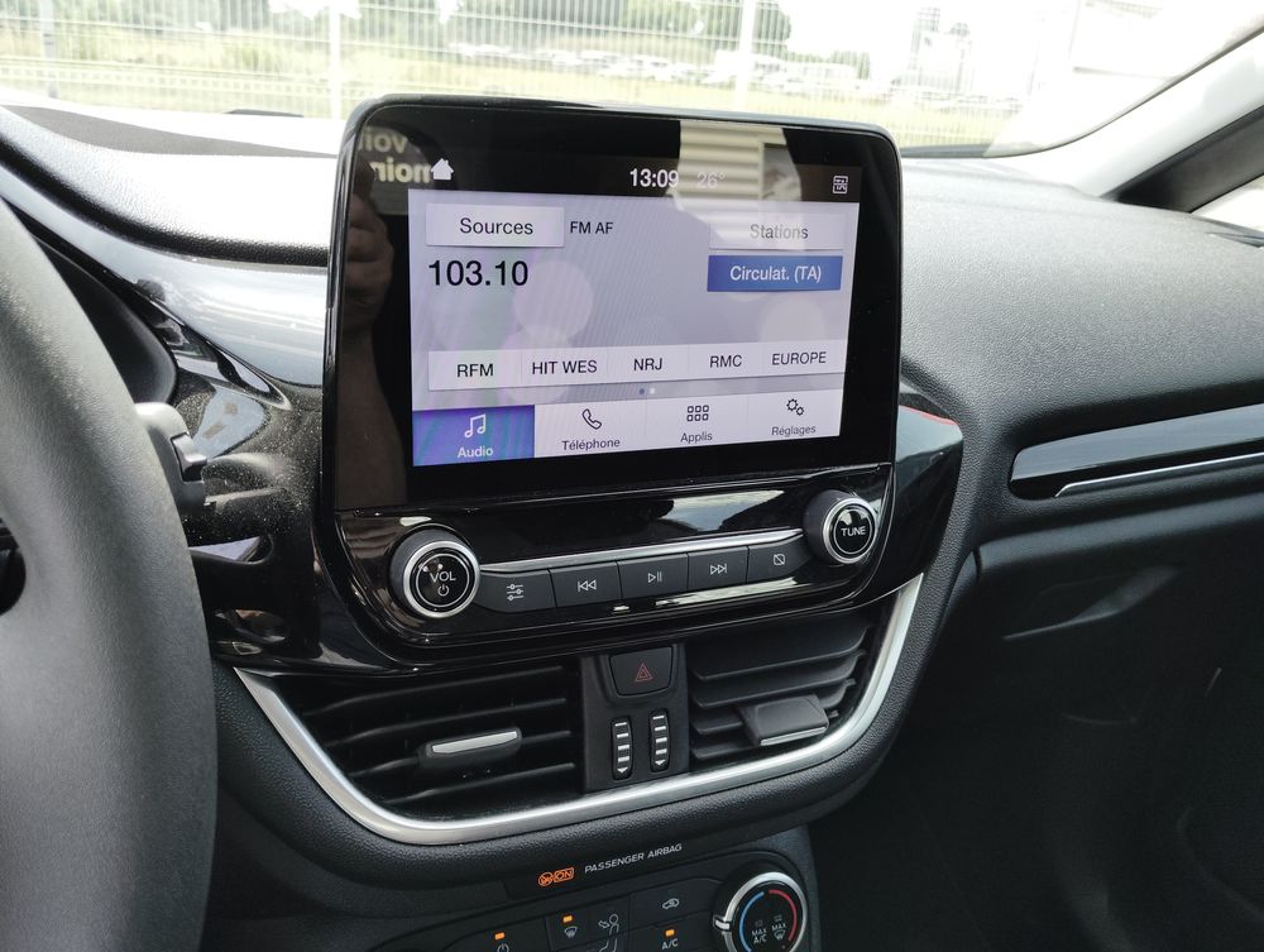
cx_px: 632
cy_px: 476
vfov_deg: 48.3
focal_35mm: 29
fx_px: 1060
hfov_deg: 61.6
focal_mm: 4.25
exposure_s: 1/205
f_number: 1.8
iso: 50
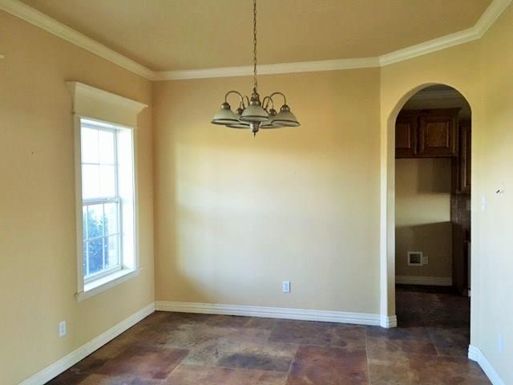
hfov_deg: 61.7
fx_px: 430
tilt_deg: -1.0
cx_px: 256
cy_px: 192
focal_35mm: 29
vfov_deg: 48.2
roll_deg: -0.2
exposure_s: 1/15
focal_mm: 4.15
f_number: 2.2
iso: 100
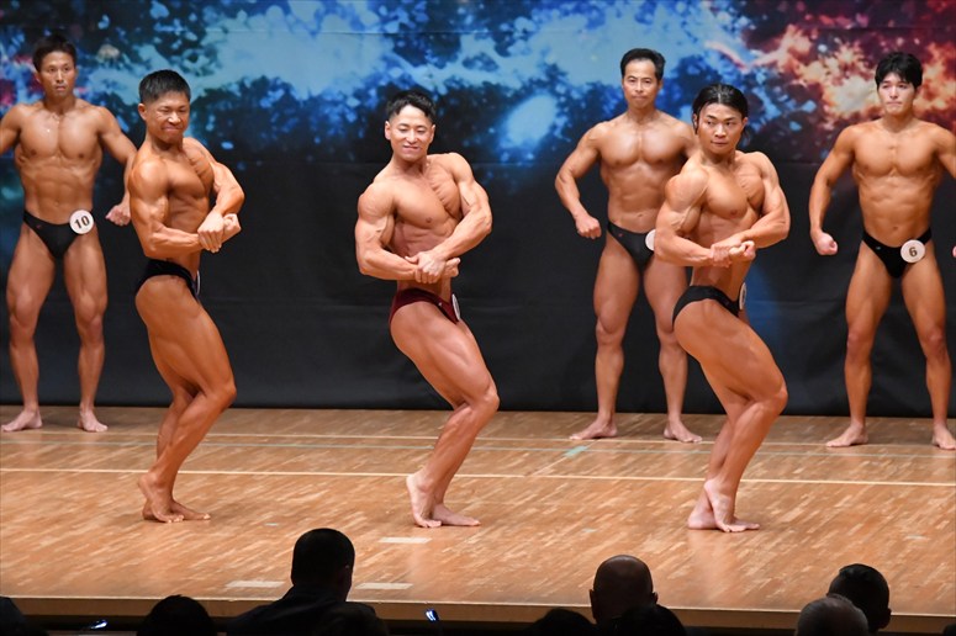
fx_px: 5972
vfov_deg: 6.1
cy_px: 318
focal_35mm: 225
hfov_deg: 9.2
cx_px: 478
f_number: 5.6
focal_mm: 150
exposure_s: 1/400
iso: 8000
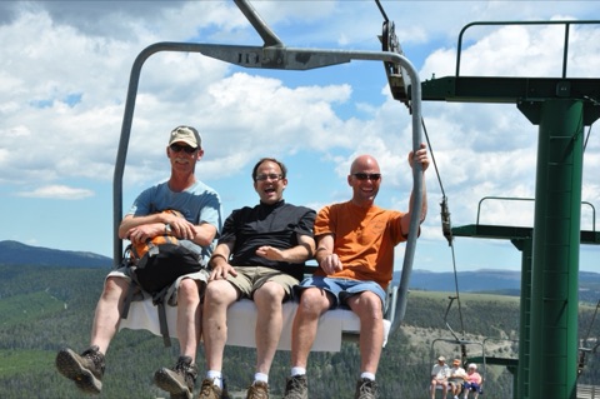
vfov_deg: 17.5
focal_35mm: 78
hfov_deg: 26.0
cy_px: 200
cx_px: 300
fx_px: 1299
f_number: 10
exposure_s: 1/400
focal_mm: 52
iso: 200
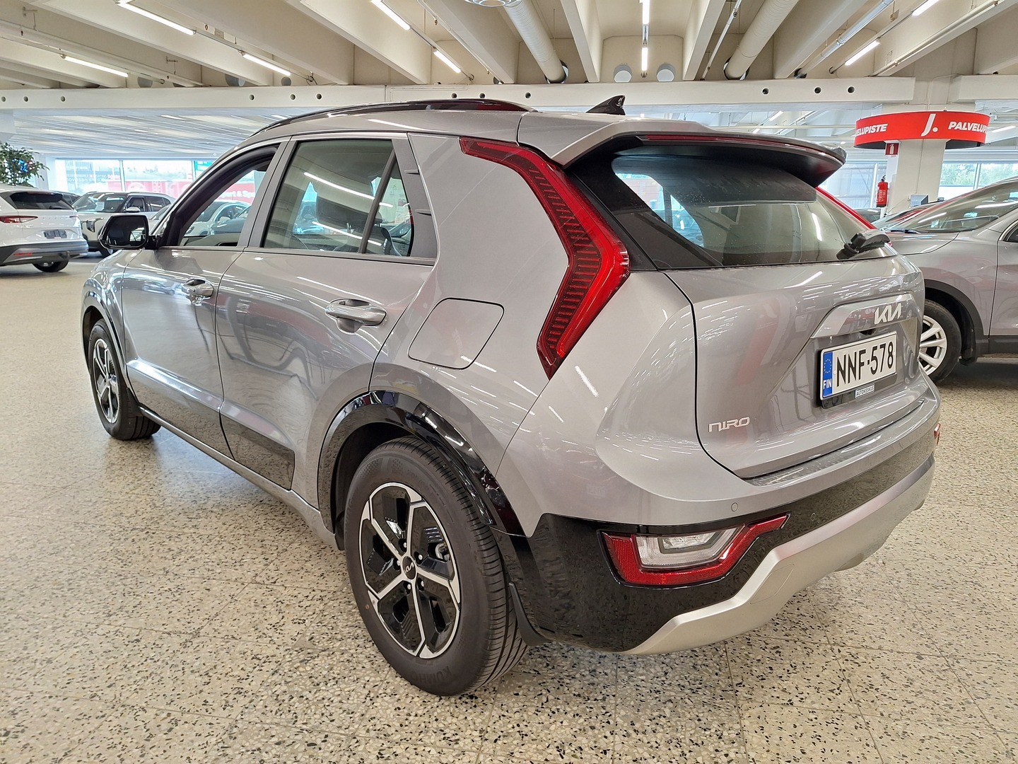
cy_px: 382
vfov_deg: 58.9
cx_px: 509
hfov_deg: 73.9
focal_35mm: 23
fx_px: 676
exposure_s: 1/50
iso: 80
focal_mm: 5.54
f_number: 1.8
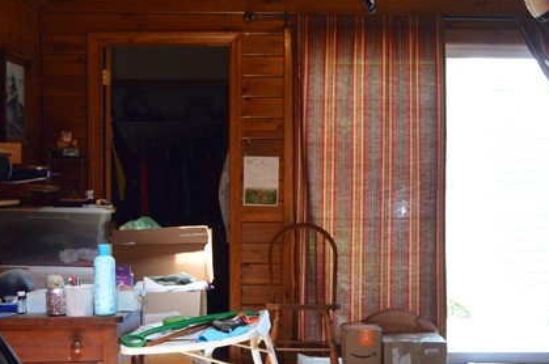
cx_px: 347
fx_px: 1066
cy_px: 254
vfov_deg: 19.3
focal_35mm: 70
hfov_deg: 28.8
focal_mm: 18
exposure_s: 1/60
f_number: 4
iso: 400
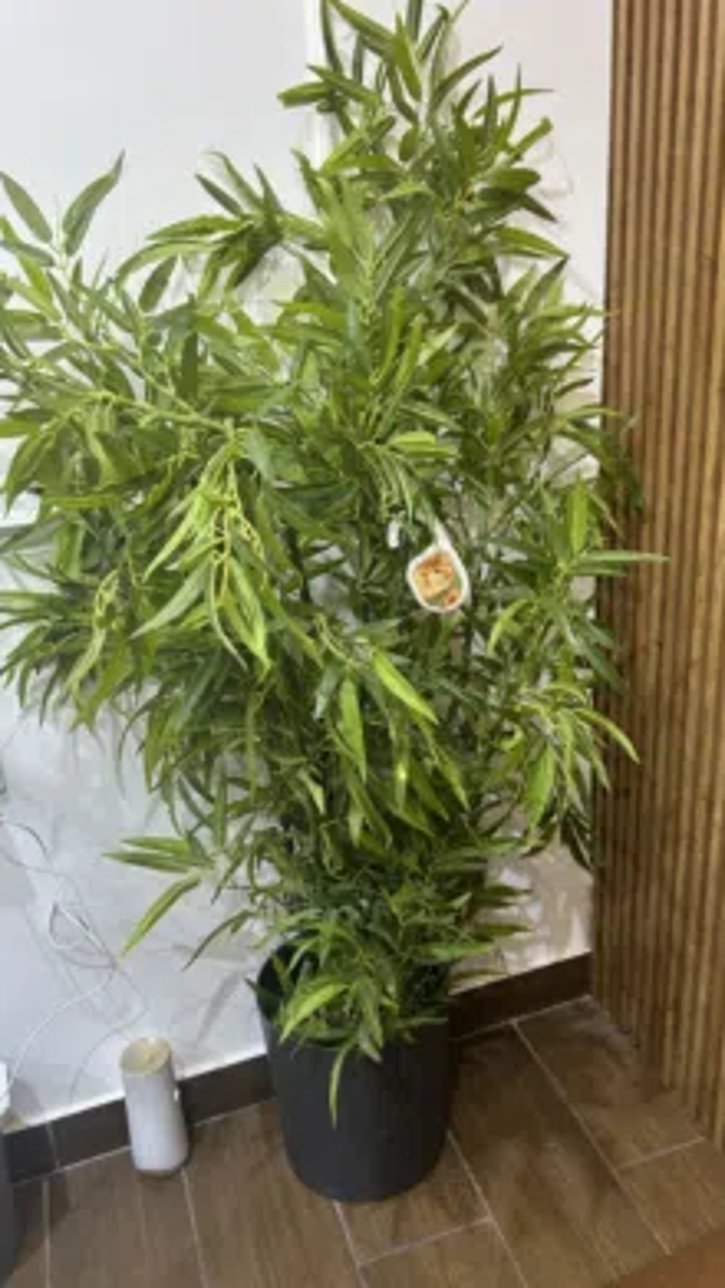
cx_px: 402
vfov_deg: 66.1
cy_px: 656
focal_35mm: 29
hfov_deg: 40.1
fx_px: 991
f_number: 1.5
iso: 100
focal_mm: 5.7
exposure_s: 1/50
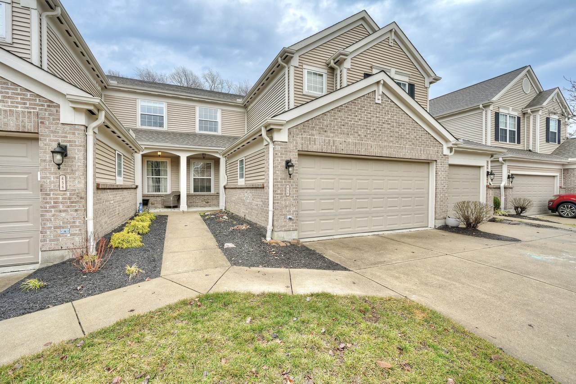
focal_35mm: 16
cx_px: 288
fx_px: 256
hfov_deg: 96.7
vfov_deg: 73.7
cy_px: 192
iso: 100
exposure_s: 1/6
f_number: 11
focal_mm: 16
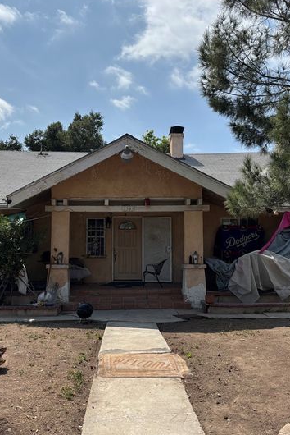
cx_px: 134
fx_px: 410
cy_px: 236
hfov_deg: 38.9
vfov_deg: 55.7
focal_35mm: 34
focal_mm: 5.96
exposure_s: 1/5076
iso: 50
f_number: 1.6
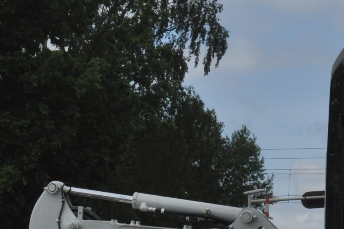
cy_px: 282
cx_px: 276
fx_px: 1773
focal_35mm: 186
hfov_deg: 11.0
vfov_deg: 7.3
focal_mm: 35
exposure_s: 1/640
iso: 640
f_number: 13
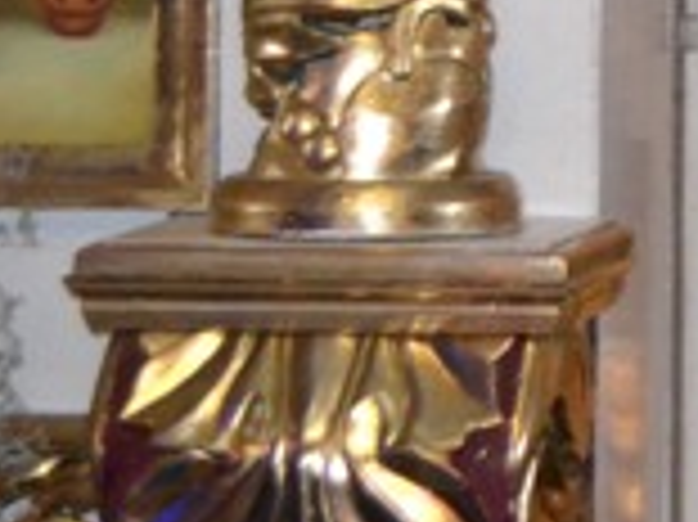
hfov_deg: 8.5
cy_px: -209
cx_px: 1639
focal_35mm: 215
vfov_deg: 6.8
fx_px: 4342
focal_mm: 29
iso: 3200
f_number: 4.5
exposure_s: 1/60
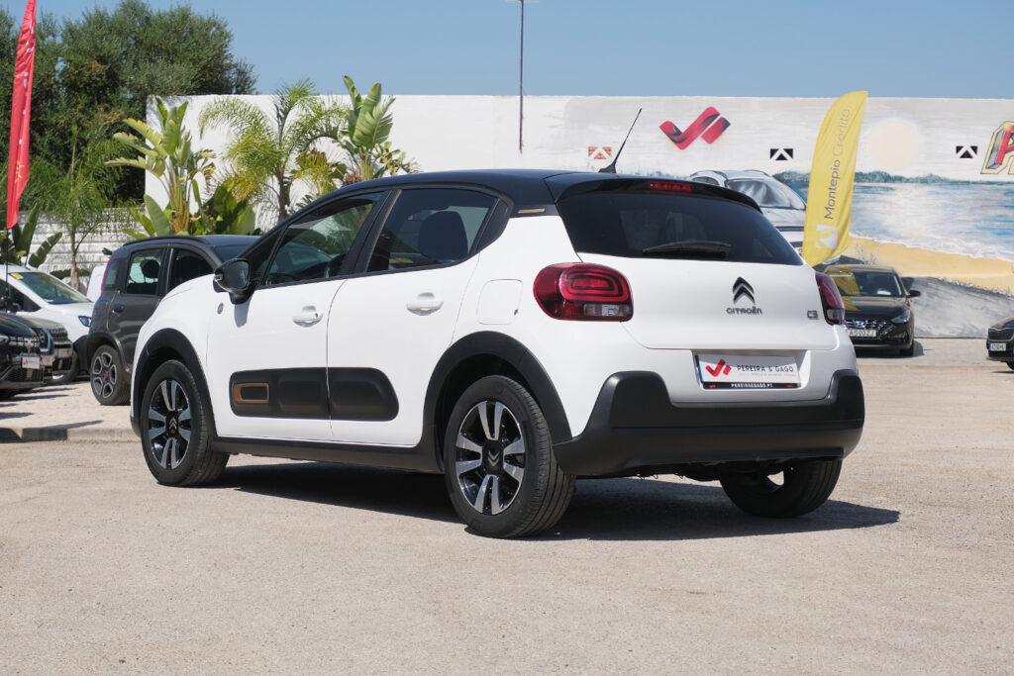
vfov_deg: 20.0
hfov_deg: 29.7
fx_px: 1915
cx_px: 507
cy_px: 338
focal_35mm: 68
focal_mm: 45
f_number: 5.6
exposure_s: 1/1000
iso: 160
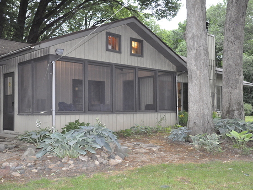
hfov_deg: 46.6
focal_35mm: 40
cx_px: 145
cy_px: 97
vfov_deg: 36.0
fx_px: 292
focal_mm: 24
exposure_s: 1/60
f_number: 6.3
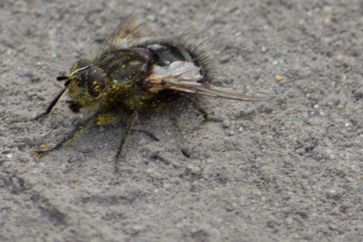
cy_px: 81
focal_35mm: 671
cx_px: 100
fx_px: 6767
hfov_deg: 3.1
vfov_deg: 2.1
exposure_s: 1/160
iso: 100
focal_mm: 300
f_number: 8
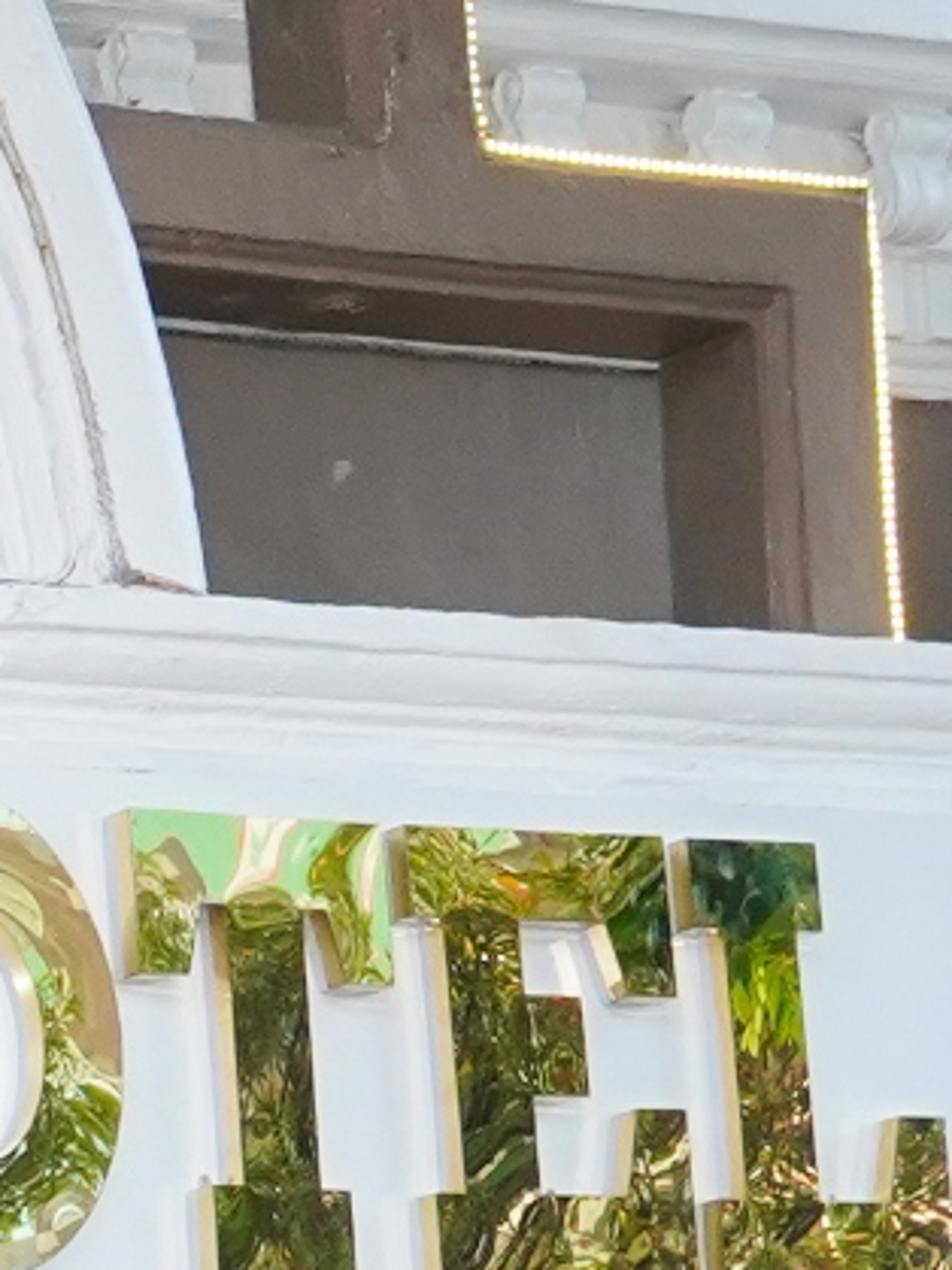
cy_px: 2037
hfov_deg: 6.8
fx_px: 7154
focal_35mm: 195
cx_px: -2034
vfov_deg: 9.8
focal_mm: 24
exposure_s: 1/160
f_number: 9
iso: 1600
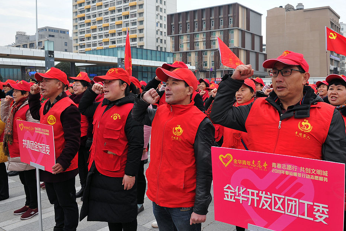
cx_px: 220
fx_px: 298
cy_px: 109
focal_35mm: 31
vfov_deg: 42.3
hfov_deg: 59.4
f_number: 6.3
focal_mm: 24
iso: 500
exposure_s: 1/500
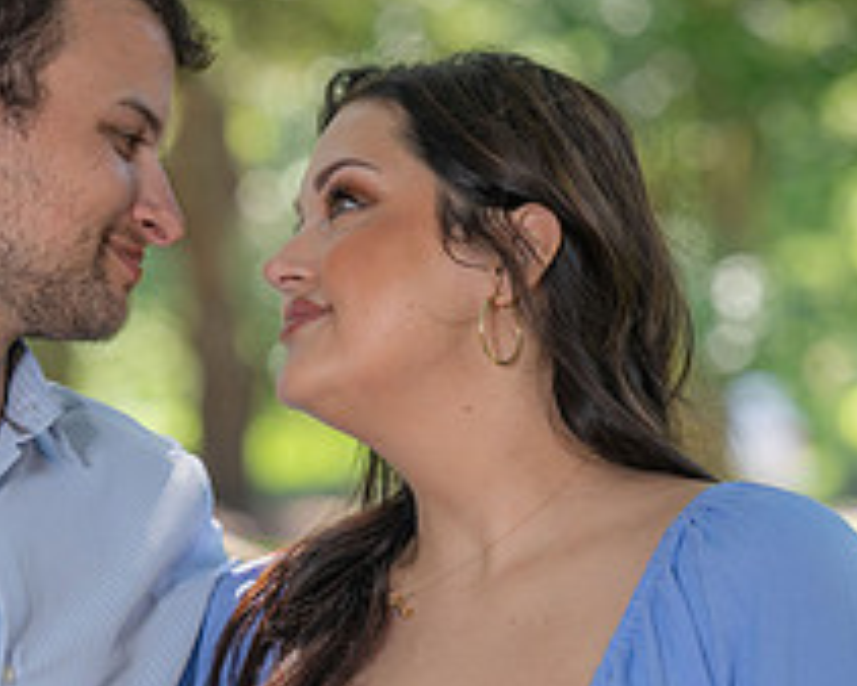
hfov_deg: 7.5
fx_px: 6547
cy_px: 599
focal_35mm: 258
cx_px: 199
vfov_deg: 6.0
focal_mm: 100
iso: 100
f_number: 3.2
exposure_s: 1/125
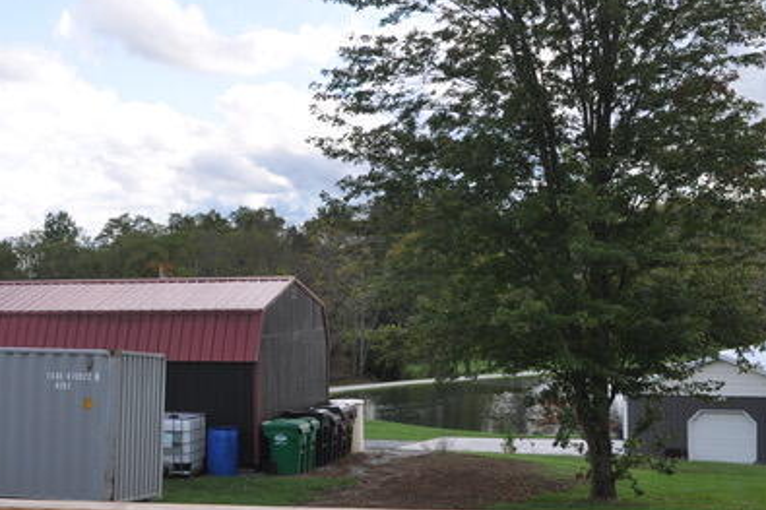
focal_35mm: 68
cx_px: 153
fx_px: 1446
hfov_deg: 29.0
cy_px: 323
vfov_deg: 20.0
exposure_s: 1/200
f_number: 8
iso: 200
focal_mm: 28
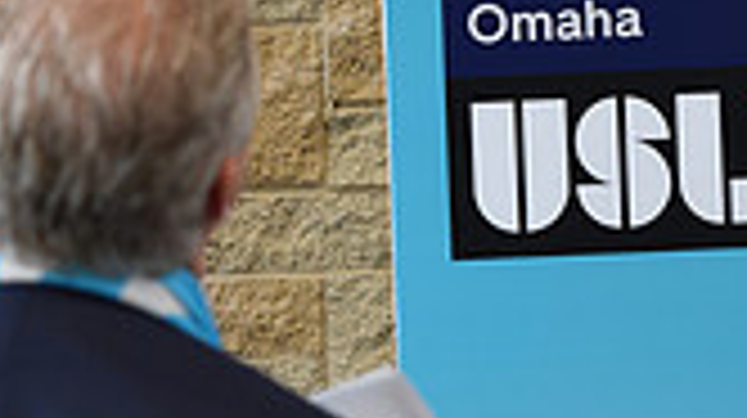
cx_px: 450
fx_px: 5066
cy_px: -411
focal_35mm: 256
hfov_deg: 8.4
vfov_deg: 4.7
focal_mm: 70
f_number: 3
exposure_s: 1/60
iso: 400
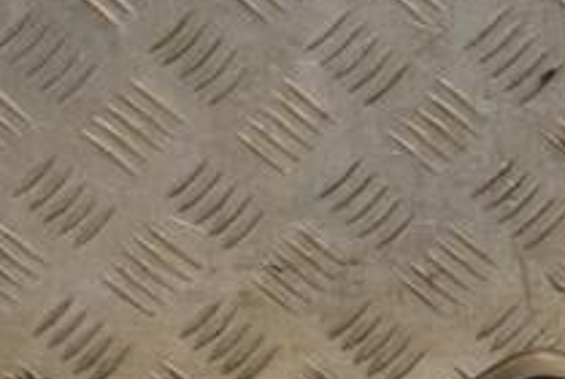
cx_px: 530
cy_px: 371
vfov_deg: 7.1
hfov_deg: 10.5
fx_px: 3040
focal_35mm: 193
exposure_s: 1/200
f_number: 5
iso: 800
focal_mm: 45
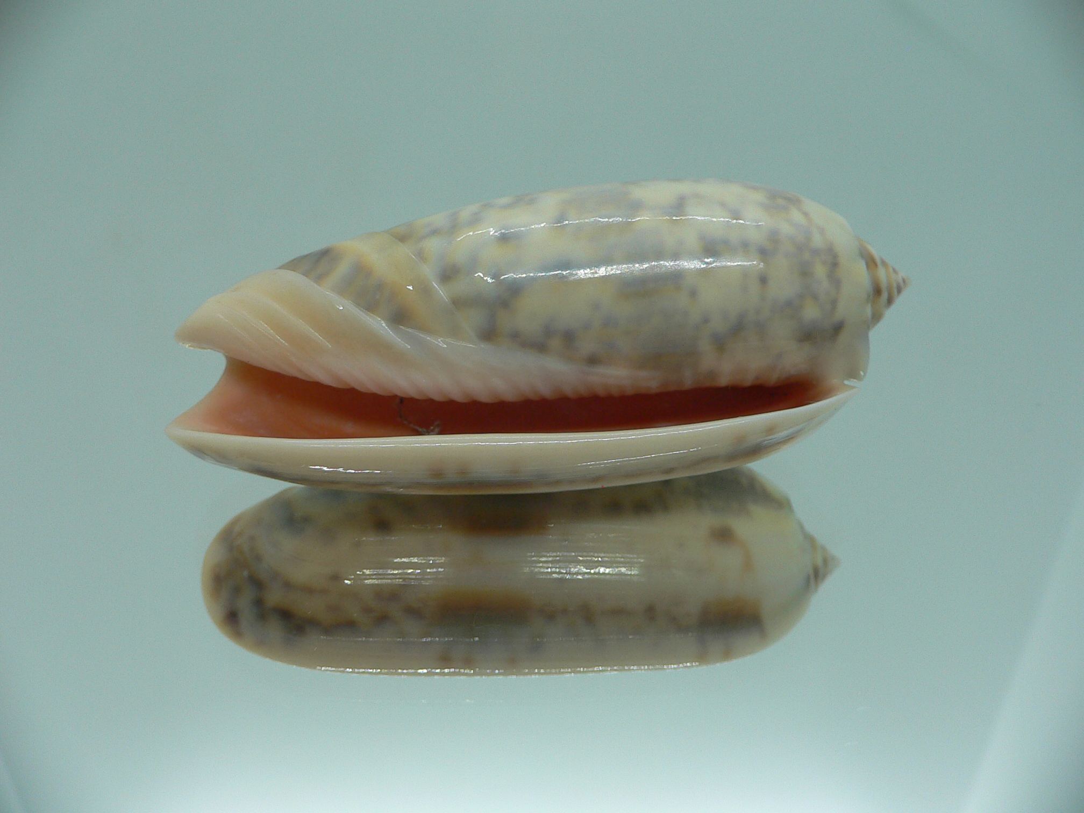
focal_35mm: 35
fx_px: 1096
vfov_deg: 40.7
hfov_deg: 52.6
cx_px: 542
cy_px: 406
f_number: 2.8
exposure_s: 1/60
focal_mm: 4.6
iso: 80
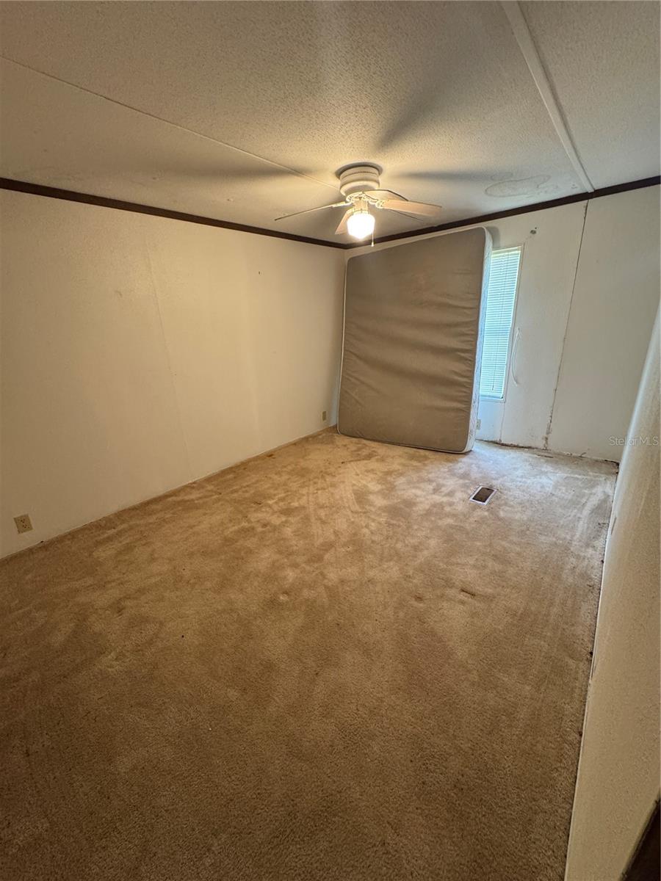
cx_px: 330
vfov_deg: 102.1
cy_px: 440
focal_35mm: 14
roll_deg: +2.7
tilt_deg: -20.0
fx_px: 356
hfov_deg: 85.7
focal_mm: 2.22
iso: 500
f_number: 2.2
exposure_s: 1/60
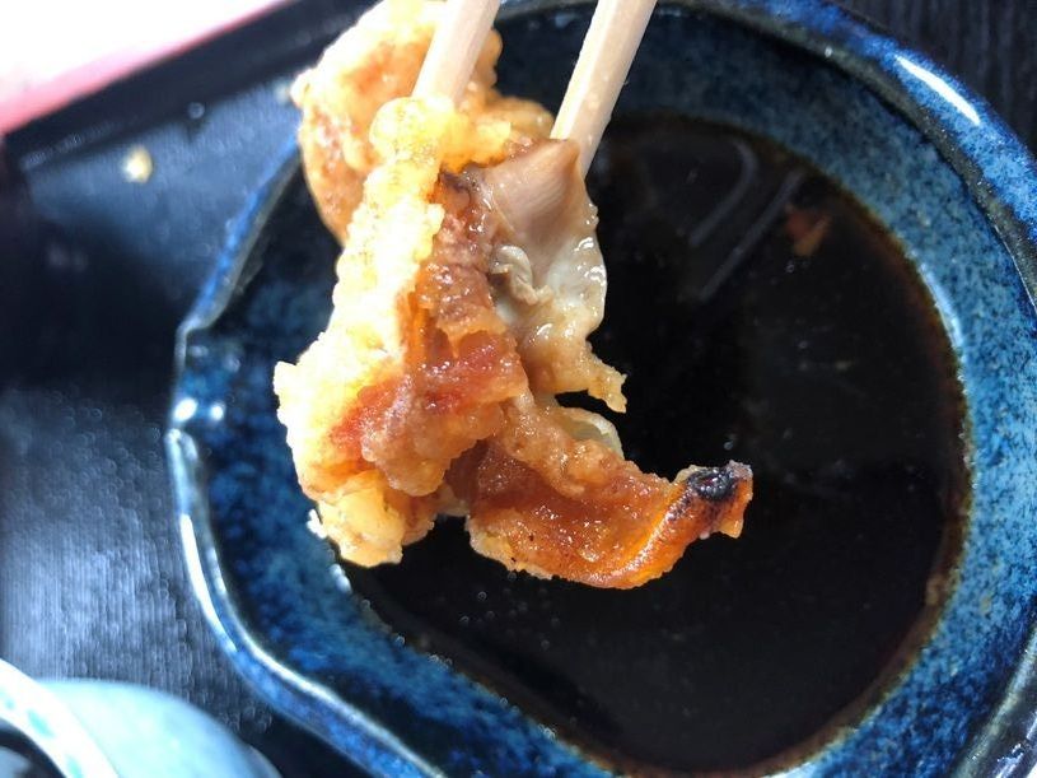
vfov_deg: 49.7
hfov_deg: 63.5
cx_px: 518
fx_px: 839
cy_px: 389
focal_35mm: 28
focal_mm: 3.99
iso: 64
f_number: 1.8
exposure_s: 1/15
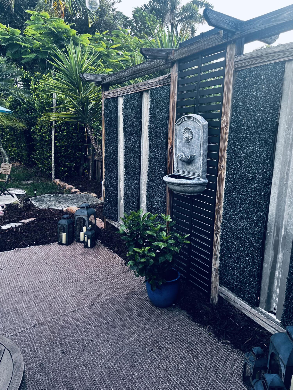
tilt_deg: -13.6
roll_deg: +1.3
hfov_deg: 53.1
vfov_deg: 67.3
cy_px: 195
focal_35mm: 26
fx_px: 293
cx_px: 146
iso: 40
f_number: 1.6
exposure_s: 1/122
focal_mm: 5.1
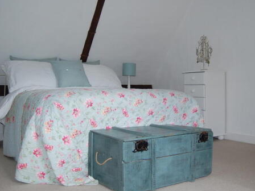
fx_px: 280
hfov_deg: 48.9
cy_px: 90
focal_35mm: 38
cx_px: 136
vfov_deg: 37.7
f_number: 3.5
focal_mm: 18
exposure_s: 1/60
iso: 200
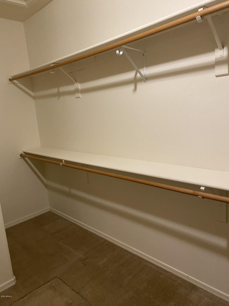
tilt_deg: -9.9
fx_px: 229
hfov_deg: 53.1
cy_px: 153
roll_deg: +3.1
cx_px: 114
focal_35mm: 26
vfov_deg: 67.3
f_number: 1.8
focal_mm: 4.25
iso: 400
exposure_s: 1/40
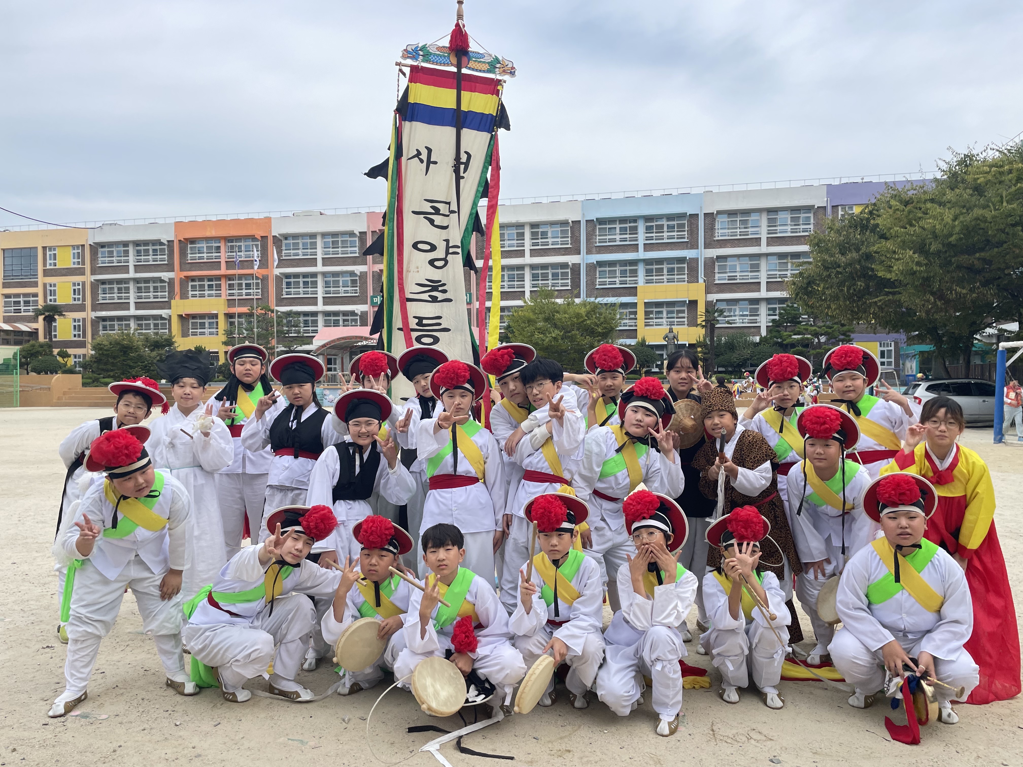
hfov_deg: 67.3
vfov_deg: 53.1
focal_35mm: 26
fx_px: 768
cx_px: 512
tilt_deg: -1.2
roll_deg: +0.1
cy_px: 384
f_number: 1.6
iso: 32
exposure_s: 1/2132
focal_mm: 4.2
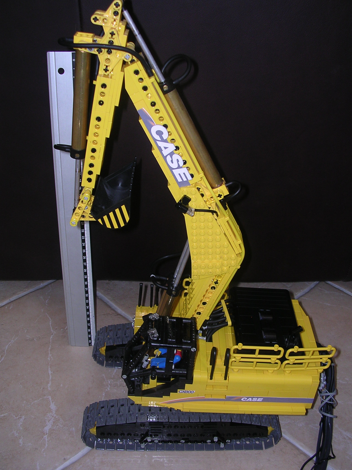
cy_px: 235
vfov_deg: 49.0
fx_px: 515
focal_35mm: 38
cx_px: 176
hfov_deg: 37.7
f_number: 2.8
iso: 100
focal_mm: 5.8
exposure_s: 1/60.1
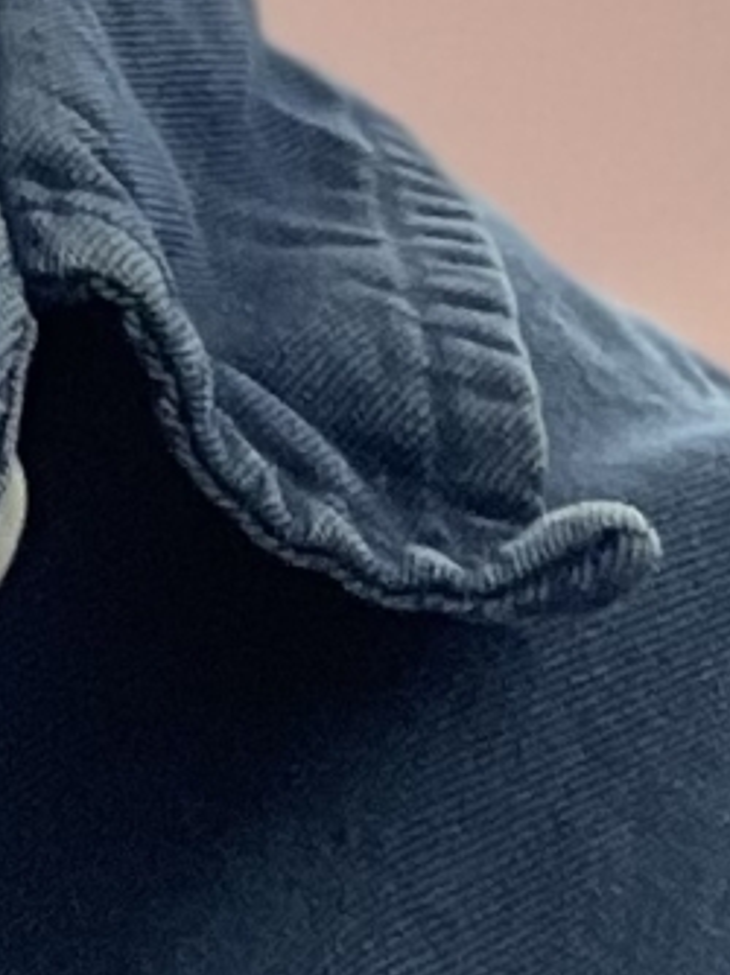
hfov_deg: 5.7
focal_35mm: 230
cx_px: -1904
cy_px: -1813
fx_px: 6475
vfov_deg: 7.7
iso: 100
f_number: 2.2
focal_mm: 2.71
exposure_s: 1/64
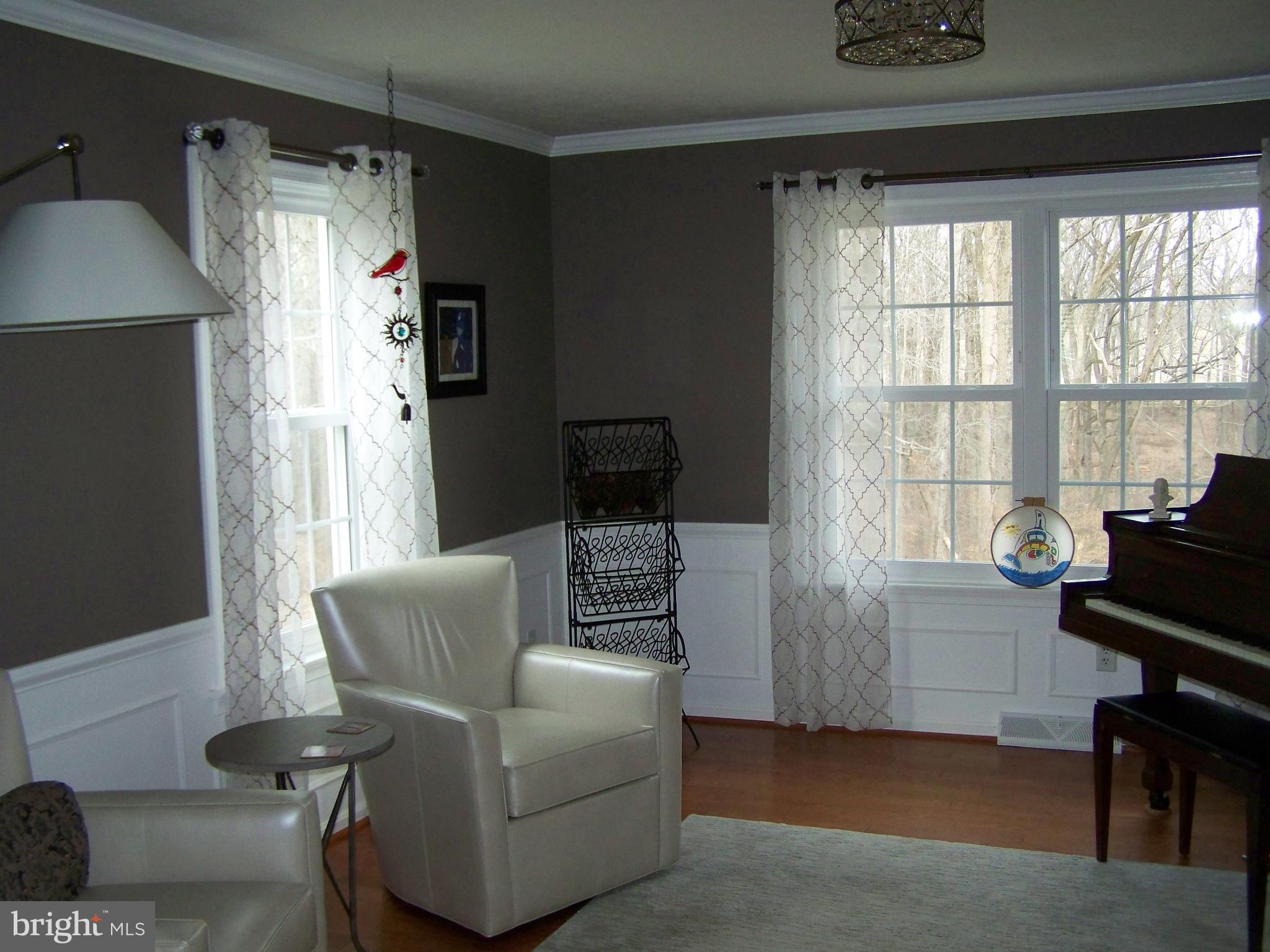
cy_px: 476
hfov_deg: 49.0
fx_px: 1394
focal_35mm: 38
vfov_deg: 37.7
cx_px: 635
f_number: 2.8
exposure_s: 1/50
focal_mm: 6.3
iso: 200
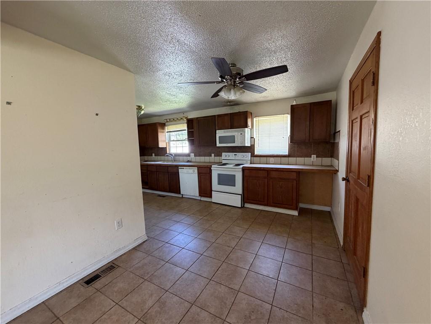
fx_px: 174
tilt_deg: -5.4
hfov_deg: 102.1
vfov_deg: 85.7
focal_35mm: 14
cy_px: 162
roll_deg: +1.1
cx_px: 216
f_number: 2.2
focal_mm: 2.22
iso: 400
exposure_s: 1/60
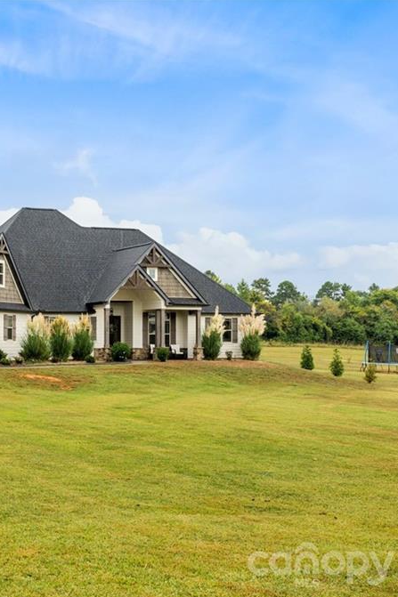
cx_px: 41
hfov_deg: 21.8
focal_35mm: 61
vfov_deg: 32.9
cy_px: 301
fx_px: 1012
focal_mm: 40
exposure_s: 1/160
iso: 100
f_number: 5
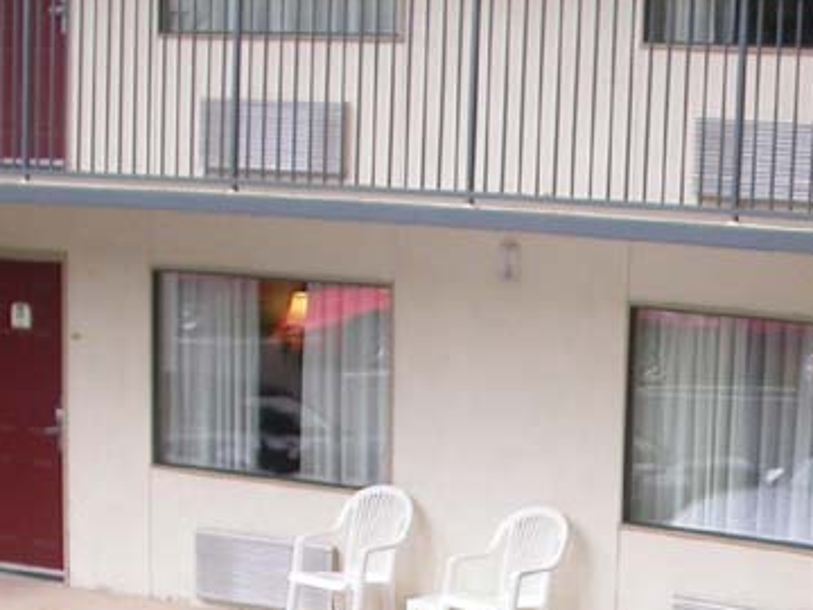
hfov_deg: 17.7
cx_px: 829
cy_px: 861
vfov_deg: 13.1
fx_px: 2537
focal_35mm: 108
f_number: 3.7
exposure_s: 1/96
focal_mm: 7.85
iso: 100
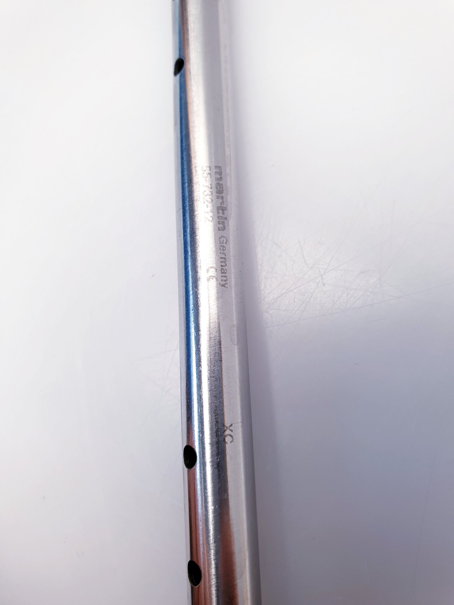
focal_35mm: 26
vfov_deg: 67.3
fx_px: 455
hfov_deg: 53.1
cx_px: 227
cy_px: 302
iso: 80
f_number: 2.4
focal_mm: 4.3
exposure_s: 1/50
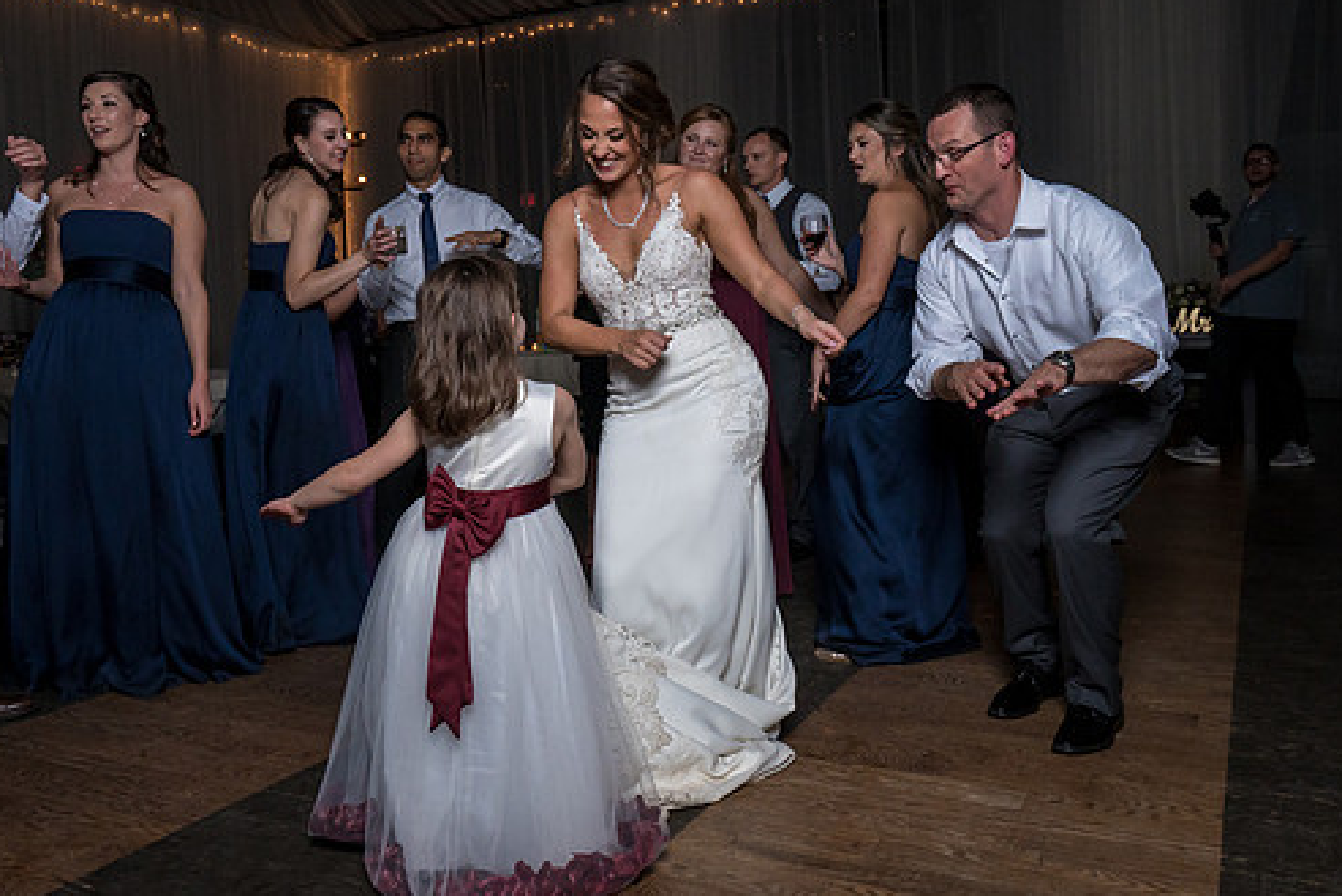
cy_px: 366
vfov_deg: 42.2
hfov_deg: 60.3
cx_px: 667
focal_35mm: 31
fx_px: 1156
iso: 2000
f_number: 5.6
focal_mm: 22
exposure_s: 1/200
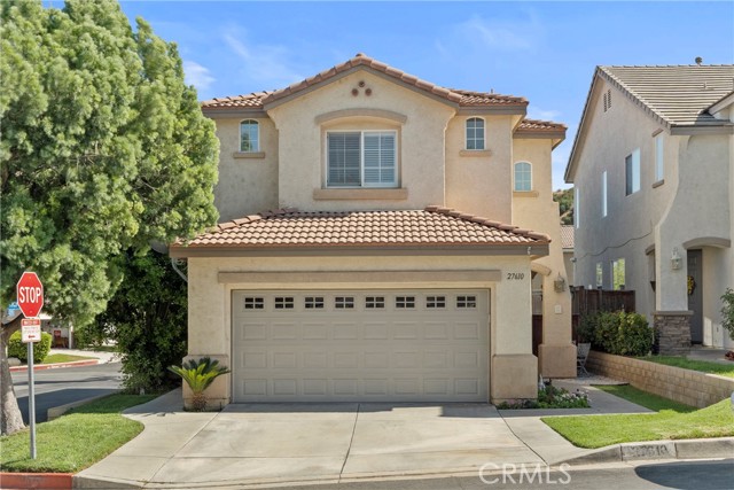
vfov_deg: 35.1
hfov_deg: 50.7
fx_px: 775
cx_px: 367
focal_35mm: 38
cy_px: 245
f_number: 8
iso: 400
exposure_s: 1/50
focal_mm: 25.5
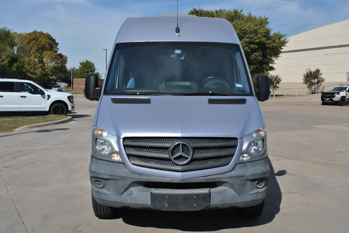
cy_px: 116
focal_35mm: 39
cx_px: 174
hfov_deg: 49.5
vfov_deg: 34.3
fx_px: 379
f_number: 5.6
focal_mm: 26
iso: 100
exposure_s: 1/800
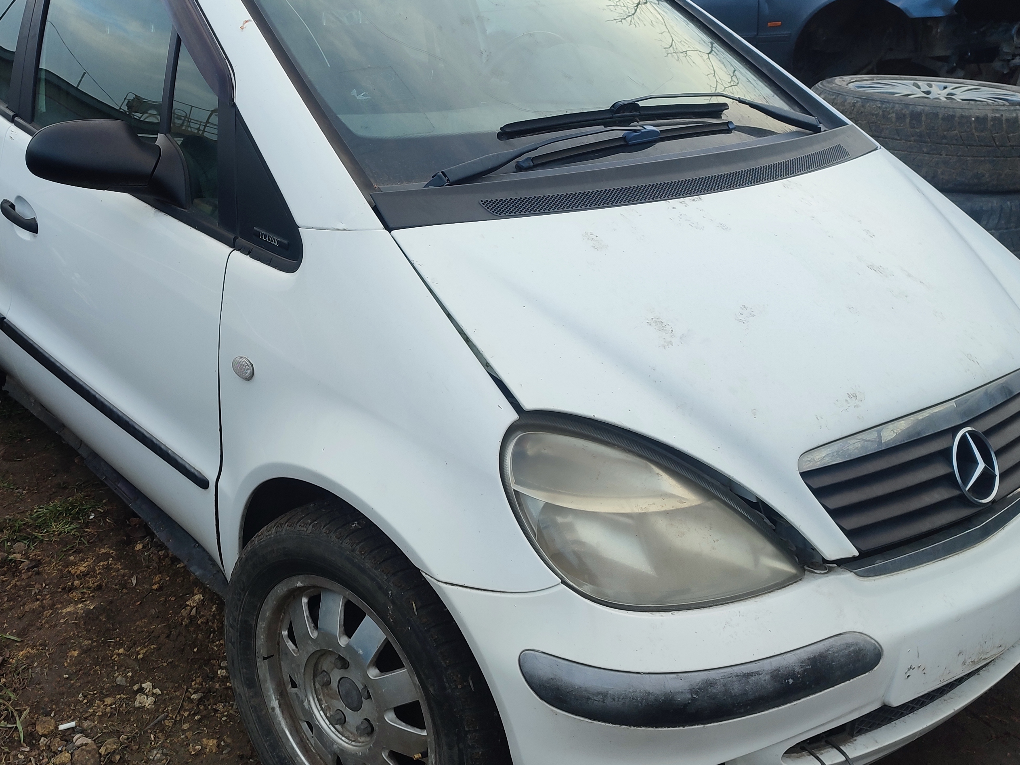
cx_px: 343
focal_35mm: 38
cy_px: 340
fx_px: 1120
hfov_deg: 48.2
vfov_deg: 37.7
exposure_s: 1/100
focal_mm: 5.89
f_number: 1.89
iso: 91
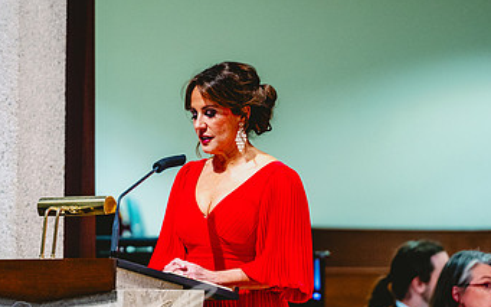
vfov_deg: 3.8
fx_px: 4643
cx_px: 134
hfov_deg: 6.1
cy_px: 202
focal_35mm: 347
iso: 3200
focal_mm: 200
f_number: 2.8
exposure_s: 1/160
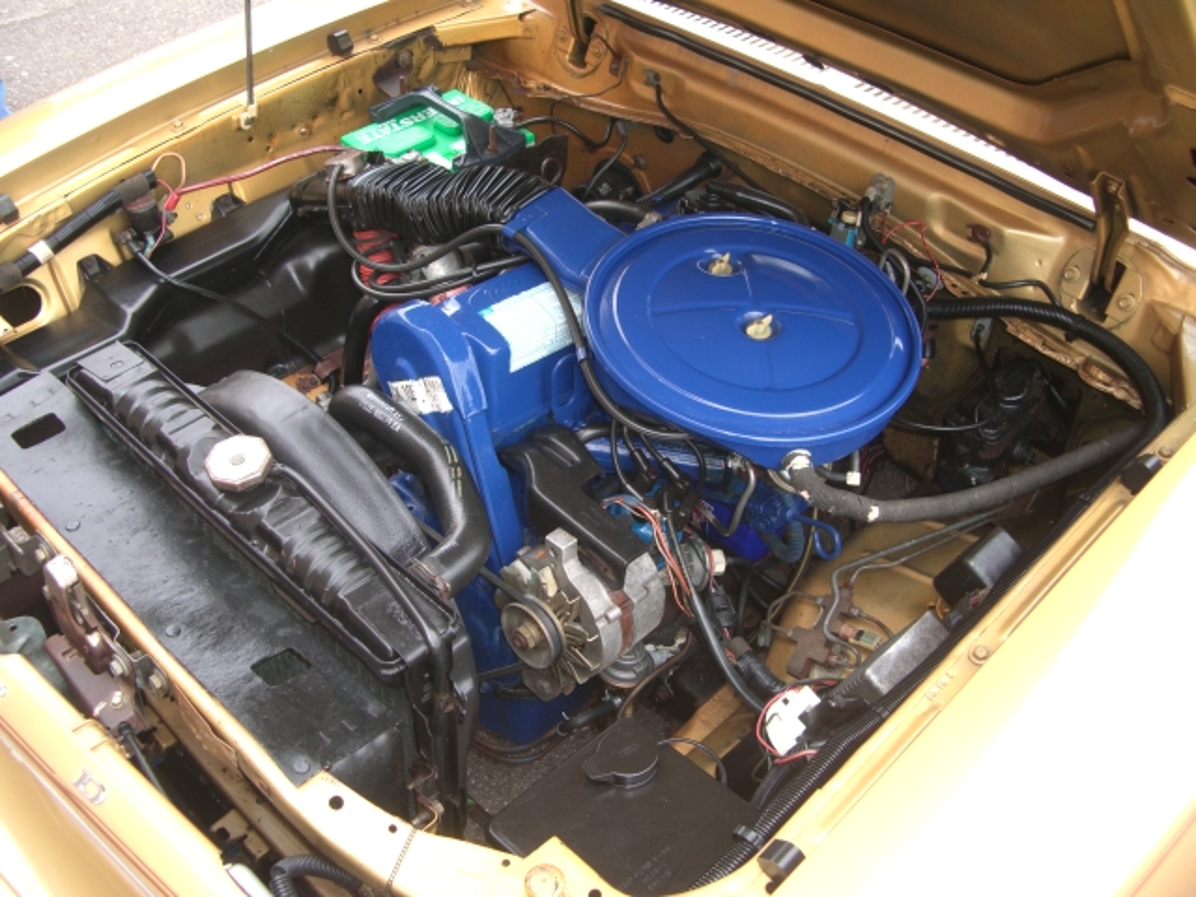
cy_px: 448
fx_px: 1313
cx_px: 598
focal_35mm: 38
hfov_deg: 49.0
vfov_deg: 37.7
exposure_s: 1/80
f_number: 2.8
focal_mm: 7.9
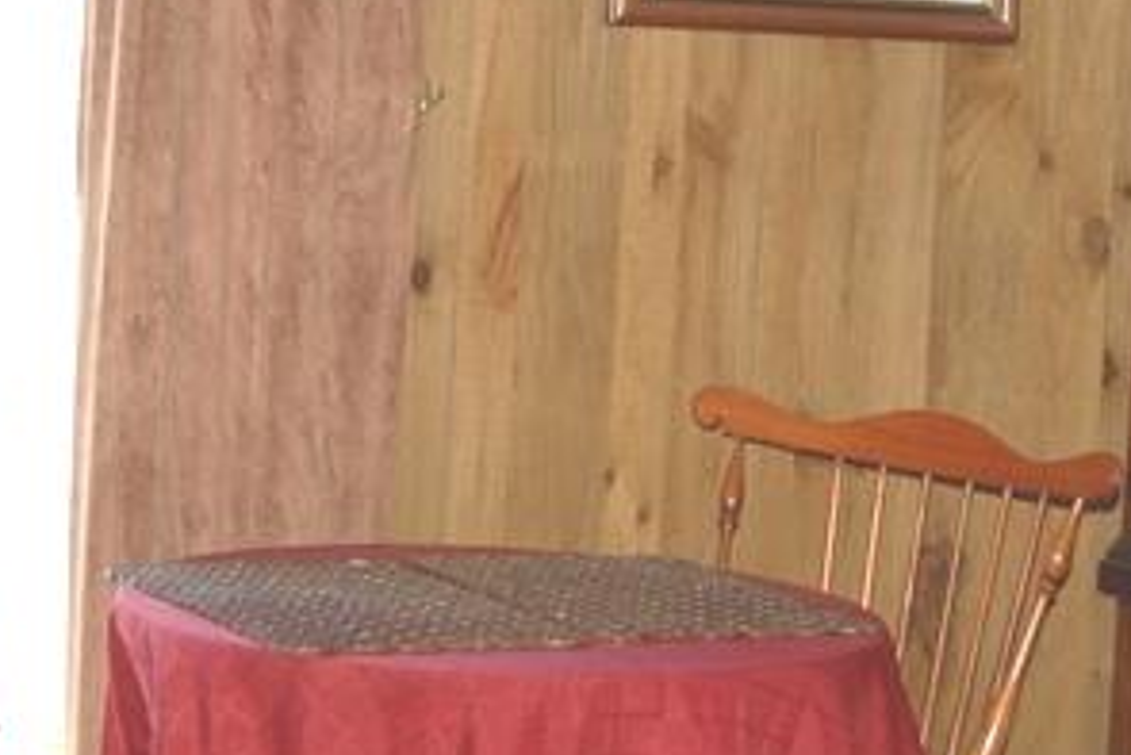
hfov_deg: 16.8
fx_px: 3835
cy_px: 107
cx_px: 579
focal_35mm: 122
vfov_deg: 11.2
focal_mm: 30
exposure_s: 1/60
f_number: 4.2
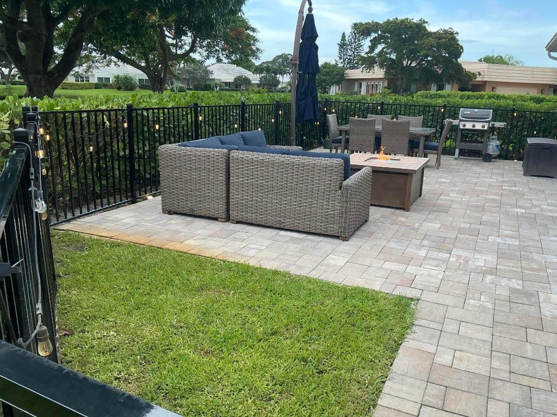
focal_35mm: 28
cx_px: 278
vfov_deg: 49.7
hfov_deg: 63.4
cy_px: 208
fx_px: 451
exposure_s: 1/172
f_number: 1.8
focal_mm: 3
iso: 25
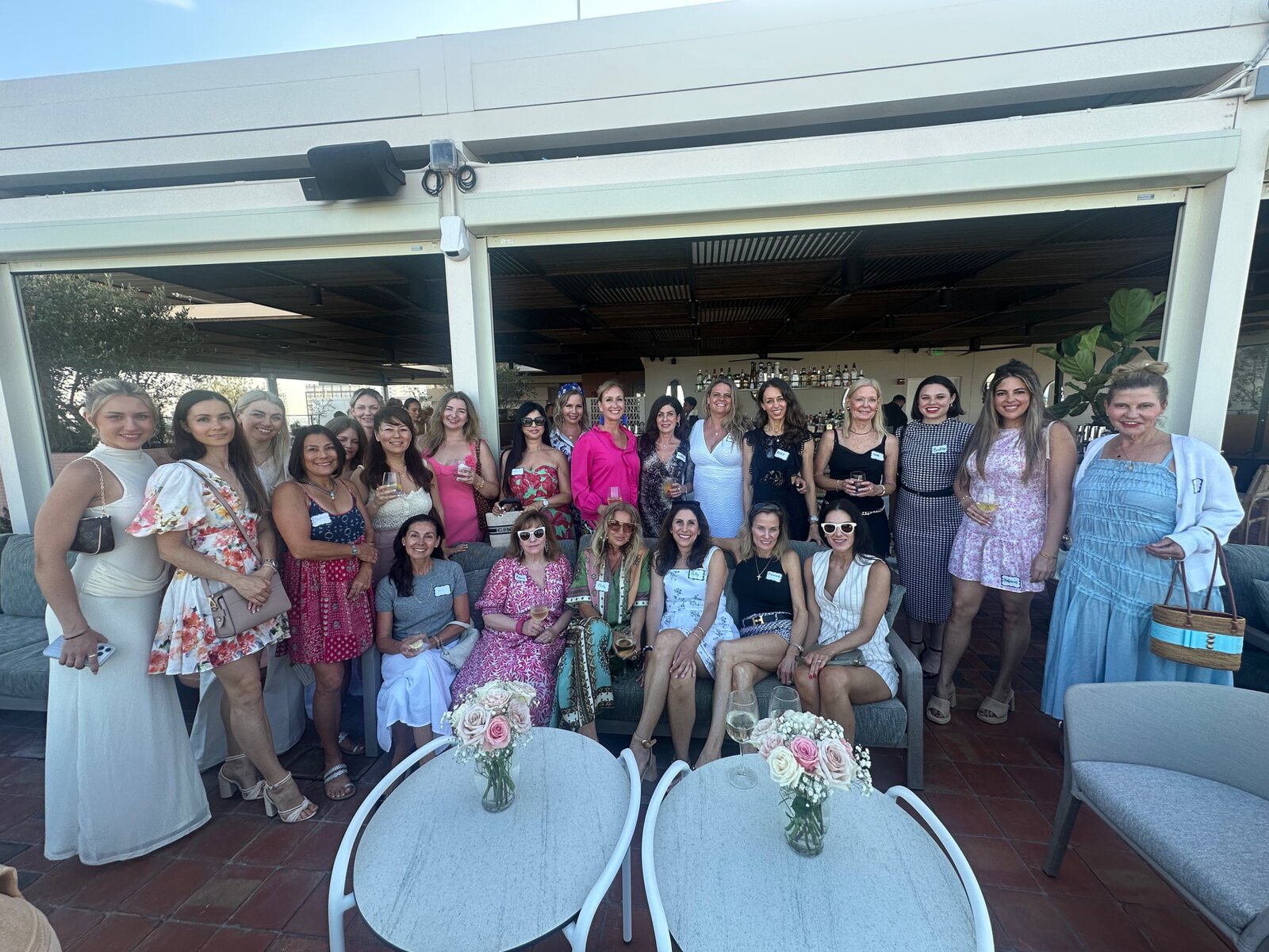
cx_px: 634
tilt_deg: -7.5
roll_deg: +1.0
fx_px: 513
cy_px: 476
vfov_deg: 85.7
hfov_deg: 102.1
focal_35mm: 14
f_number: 2.2
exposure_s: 1/136
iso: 40
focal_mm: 2.22
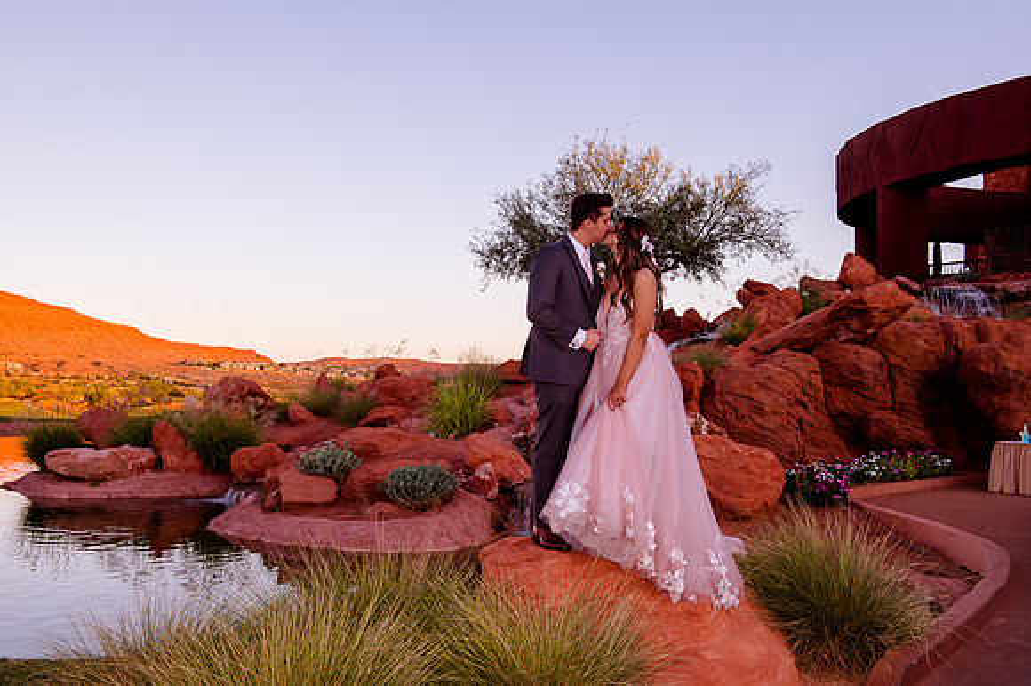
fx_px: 1143
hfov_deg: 48.5
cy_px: 326
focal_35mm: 40
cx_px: 516
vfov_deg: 33.4
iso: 640
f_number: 8
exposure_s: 1/160
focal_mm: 38
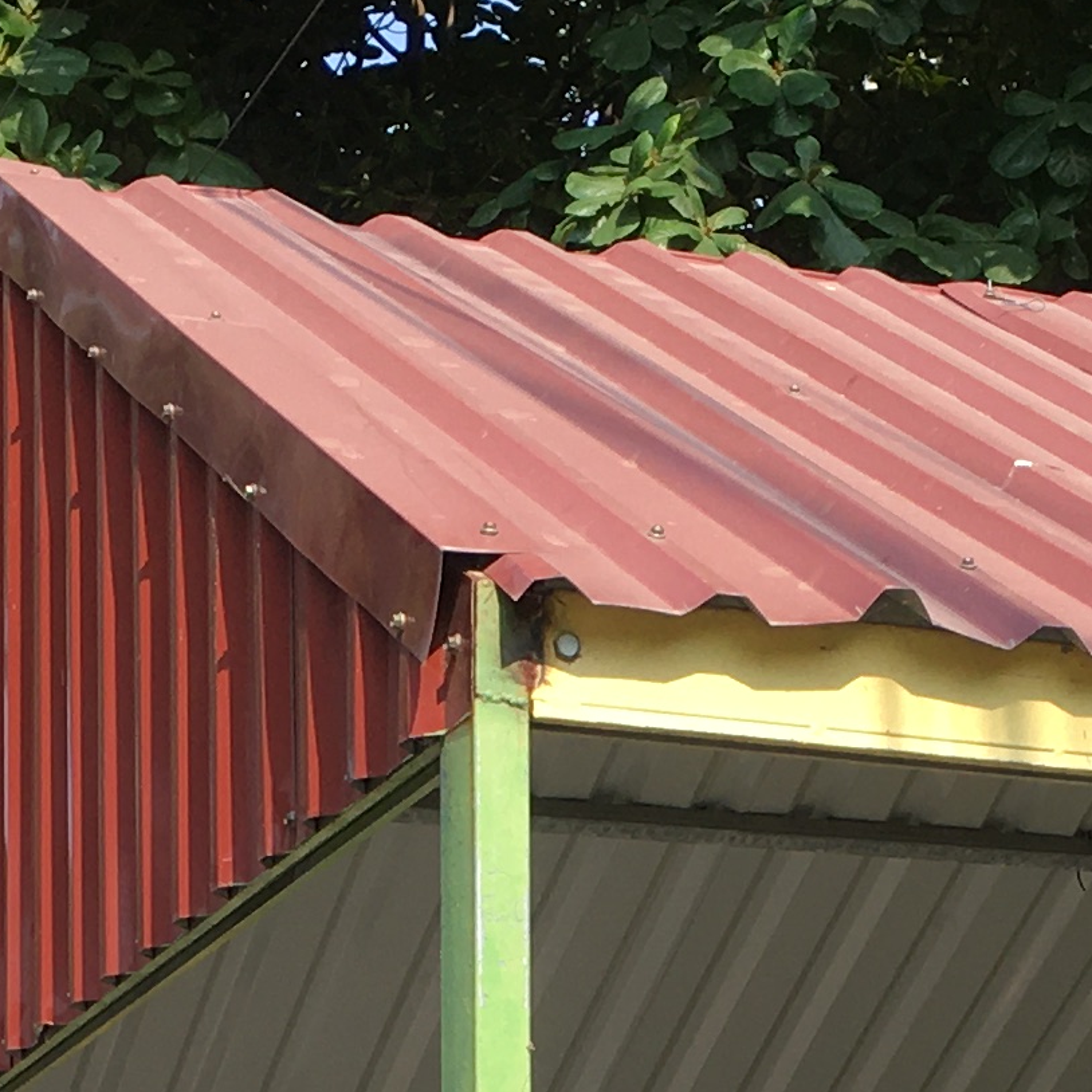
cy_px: 1733
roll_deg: +0.0
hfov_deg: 13.7
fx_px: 4533
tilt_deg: +3.5
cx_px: 644
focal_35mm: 127
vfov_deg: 12.9
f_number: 2.2
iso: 25
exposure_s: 1/493
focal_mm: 4.15
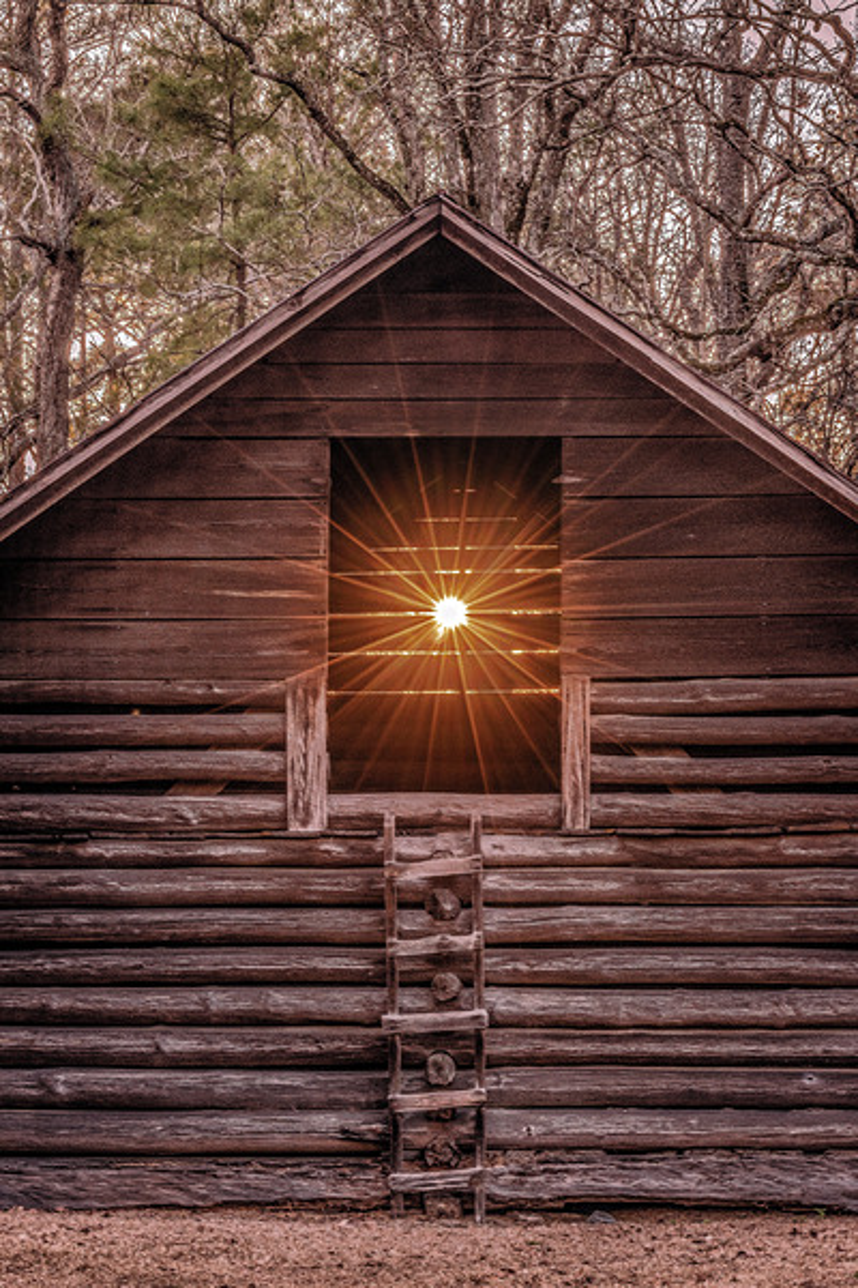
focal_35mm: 105
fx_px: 3753
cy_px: 644
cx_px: 429
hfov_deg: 13.0
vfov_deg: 19.5
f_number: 22
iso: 400
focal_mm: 70
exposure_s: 1/10
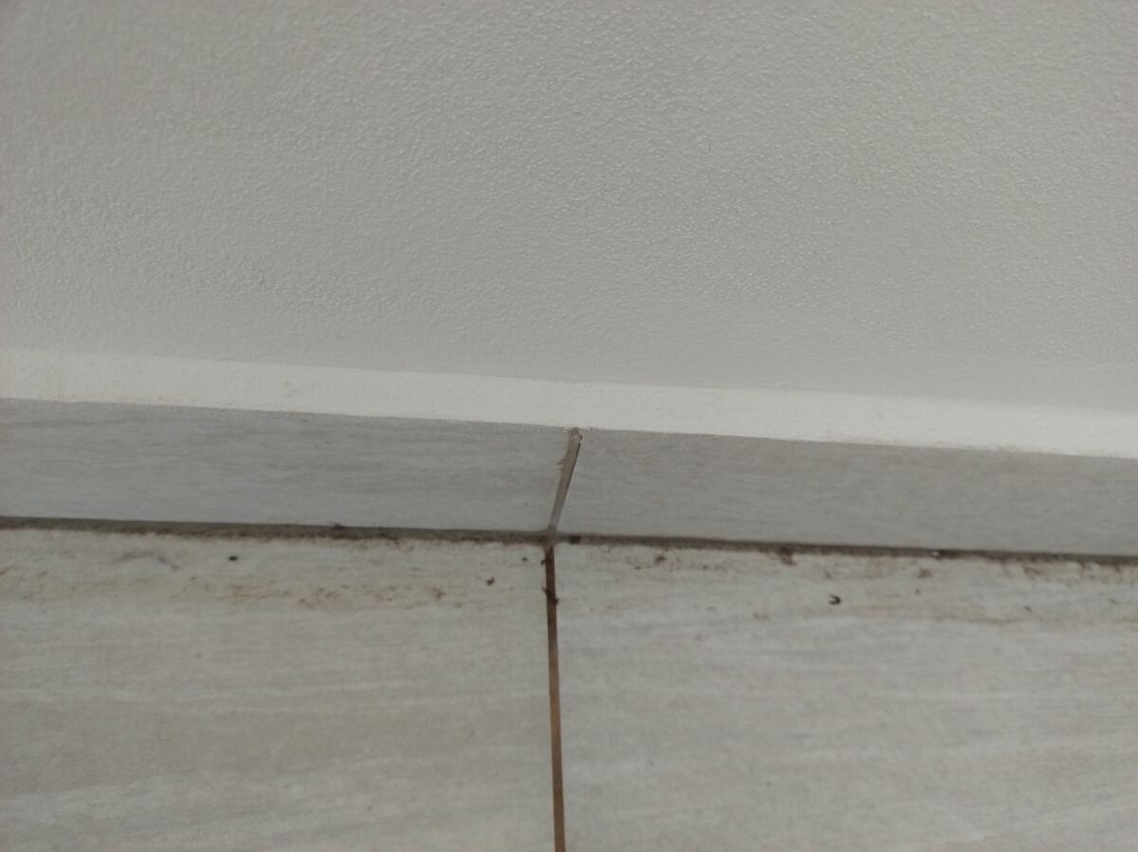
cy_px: 426
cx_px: 569
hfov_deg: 69.4
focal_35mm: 25
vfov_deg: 54.8
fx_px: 821
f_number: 1.7
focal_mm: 4.71
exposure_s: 1/100
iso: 575
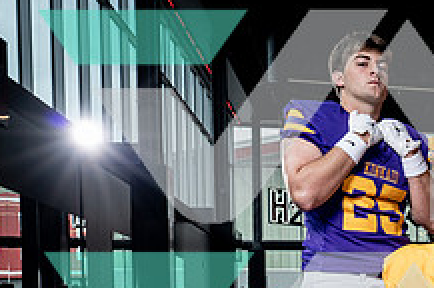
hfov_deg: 24.0
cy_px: 359
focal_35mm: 75
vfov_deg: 17.2
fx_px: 903
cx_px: 554
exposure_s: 1/250
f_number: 8
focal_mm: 28
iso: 640
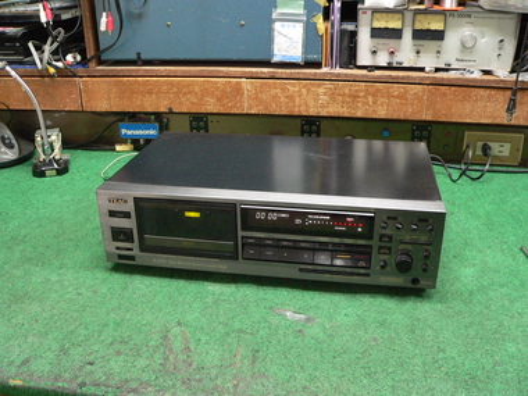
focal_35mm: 36
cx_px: 264
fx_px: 549
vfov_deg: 39.7
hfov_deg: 51.4
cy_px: 198
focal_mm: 6
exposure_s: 1/5
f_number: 2.8
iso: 200
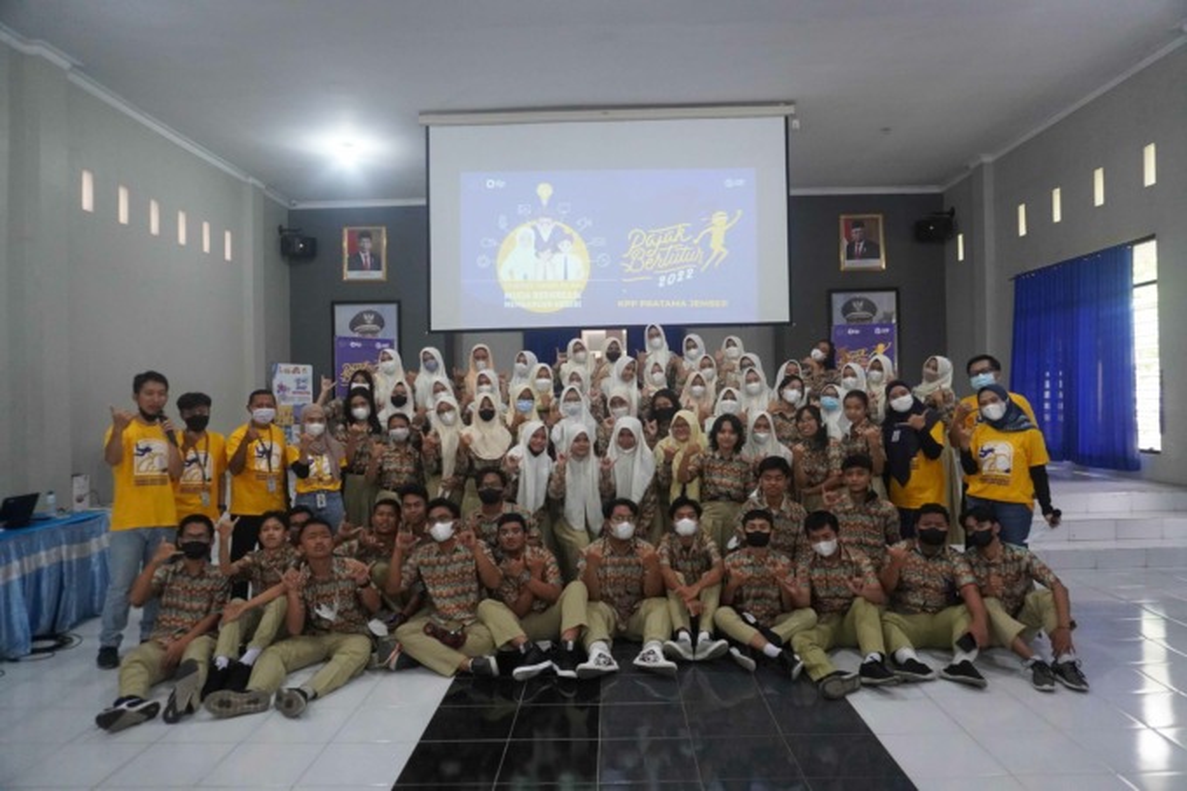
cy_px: 396
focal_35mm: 24
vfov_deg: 53.1
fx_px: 791
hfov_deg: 73.8
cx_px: 594
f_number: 3.5
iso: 2500
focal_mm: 16
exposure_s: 1/160
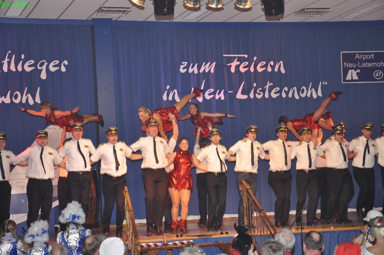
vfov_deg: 15.7
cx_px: 192
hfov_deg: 23.4
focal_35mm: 87
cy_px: 128
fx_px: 927
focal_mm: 58
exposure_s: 1/60
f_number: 5
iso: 400
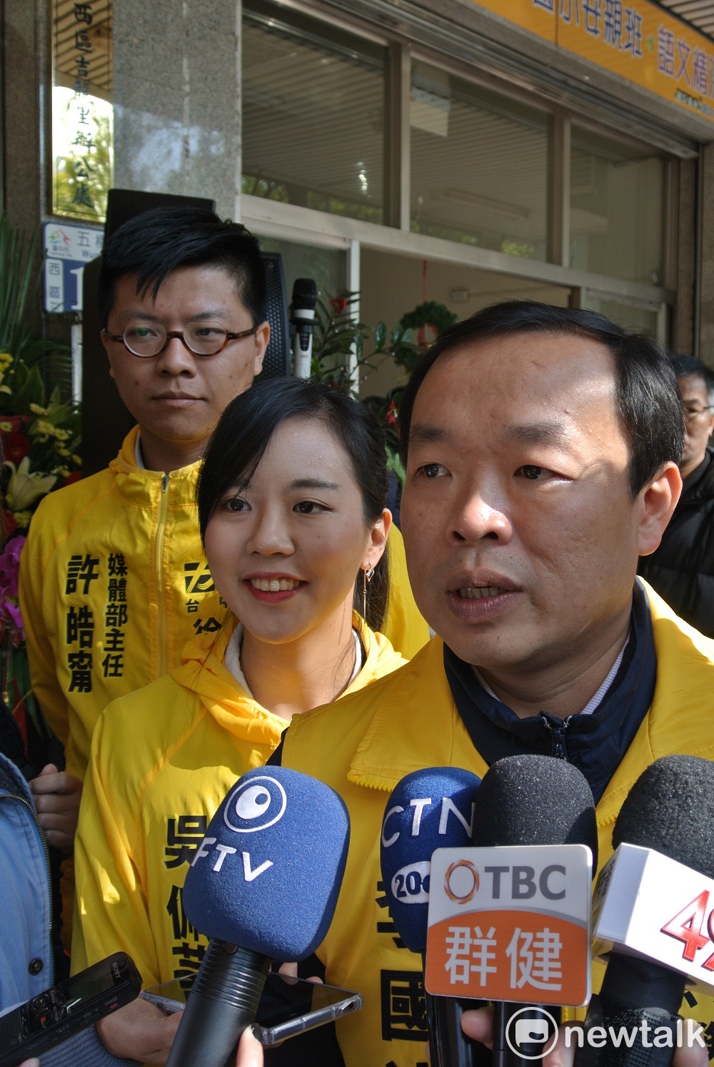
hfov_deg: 34.3
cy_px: 534
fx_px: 1156
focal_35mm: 39
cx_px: 357
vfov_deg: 49.5
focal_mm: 14.5
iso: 100
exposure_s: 1/160
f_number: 4
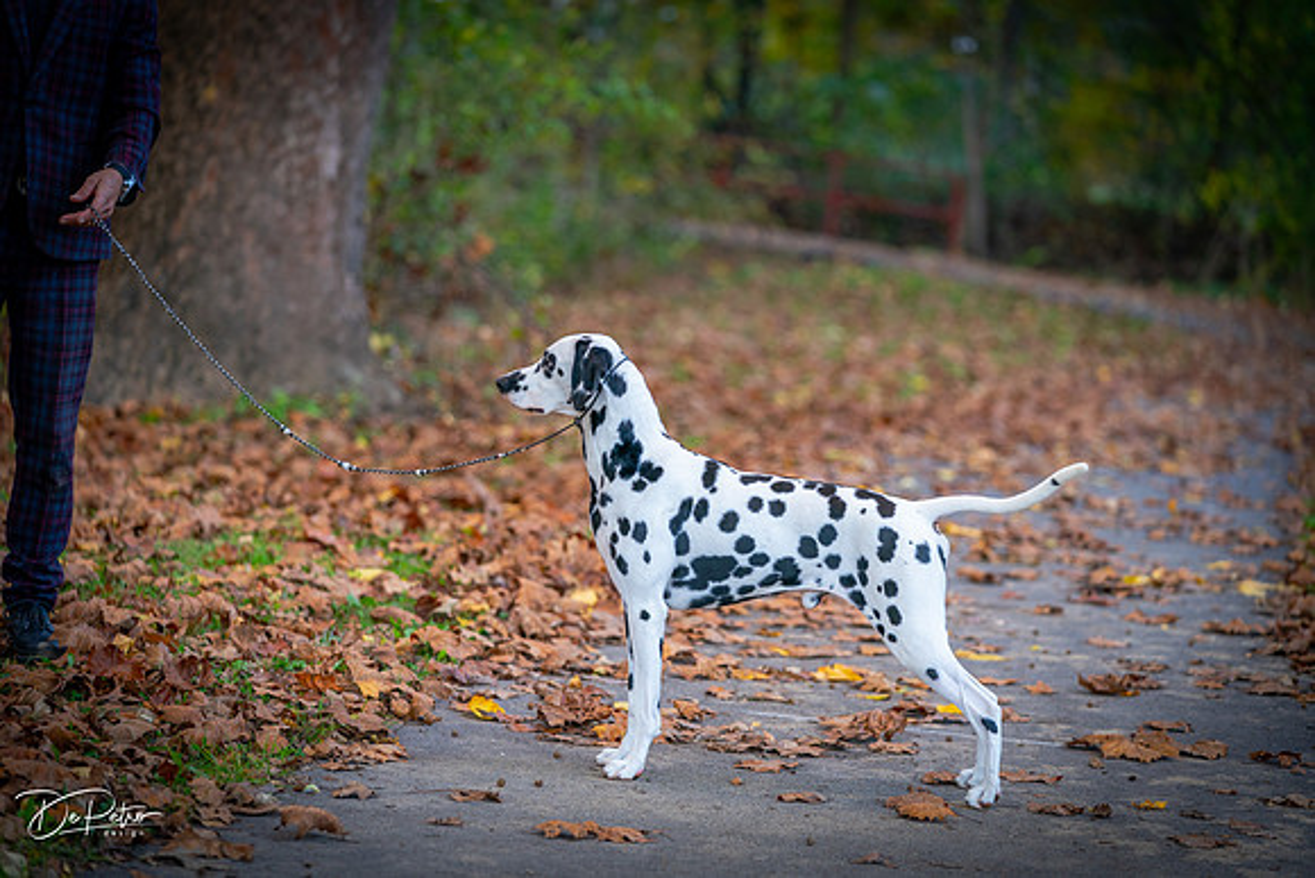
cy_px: 439
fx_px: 4311
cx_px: 658
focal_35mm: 118
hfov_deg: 17.3
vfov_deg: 11.6
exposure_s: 1/400
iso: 1000
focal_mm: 118
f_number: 2.8
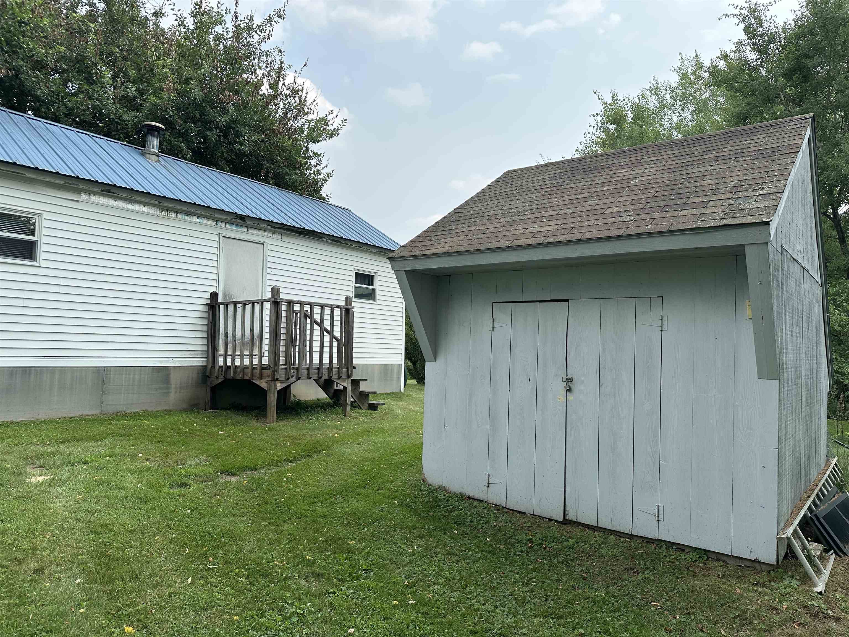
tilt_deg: +3.2
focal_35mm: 24
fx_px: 589
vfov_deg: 56.8
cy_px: 318
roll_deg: -2.3
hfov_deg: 71.6
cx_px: 424
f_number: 1.78
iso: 80
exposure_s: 1/2203
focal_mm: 6.86
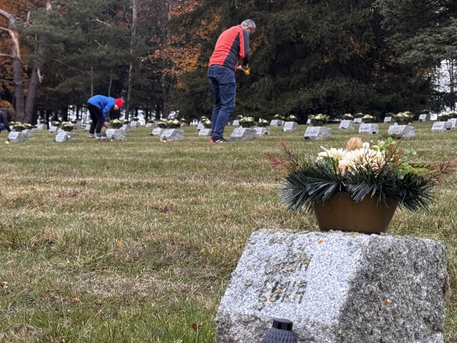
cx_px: 159
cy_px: 193
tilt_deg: +1.7
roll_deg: -2.6
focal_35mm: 68
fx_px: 898
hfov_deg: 28.4
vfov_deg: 21.6
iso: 250
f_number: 1.78
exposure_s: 1/58
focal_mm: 6.76
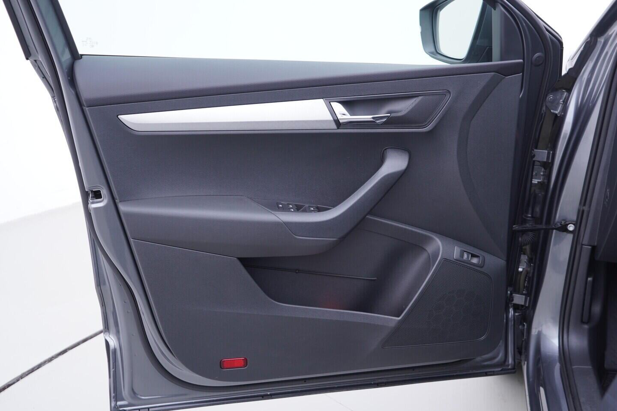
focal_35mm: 36
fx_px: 617
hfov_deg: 53.1
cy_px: 206
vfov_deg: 36.9
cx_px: 308
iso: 125
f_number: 2.8
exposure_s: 1/40
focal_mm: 24
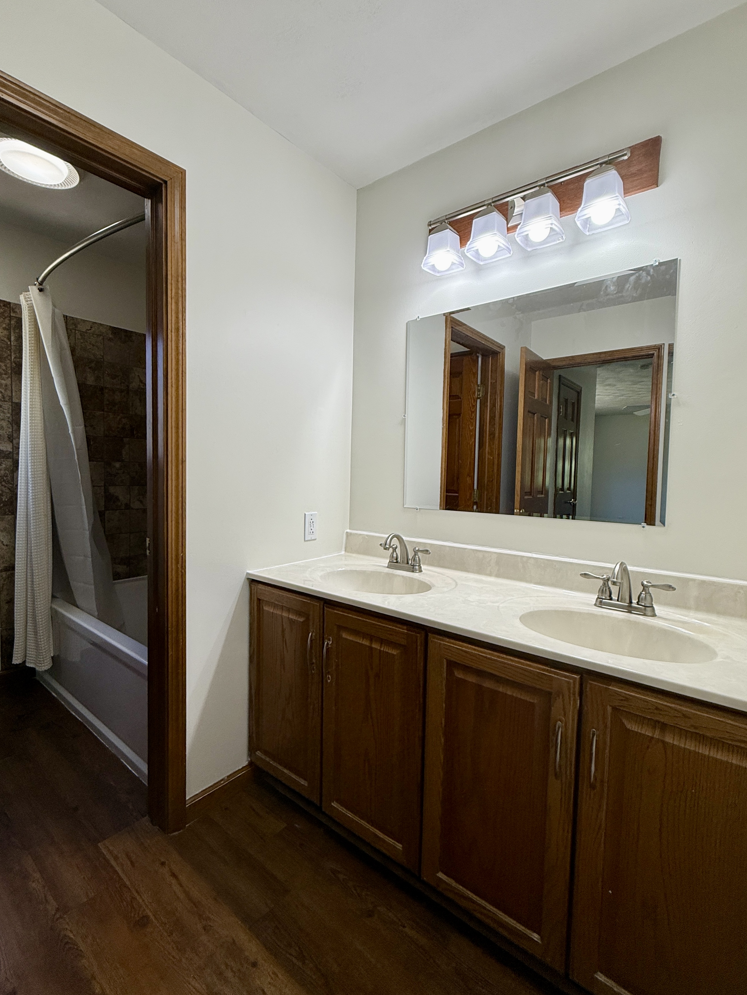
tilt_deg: -3.7
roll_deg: +1.7
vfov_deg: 98.2
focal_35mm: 15
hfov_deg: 81.7
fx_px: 432
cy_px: 496
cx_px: 356
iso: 80
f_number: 2.2
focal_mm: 2.22
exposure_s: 1/120
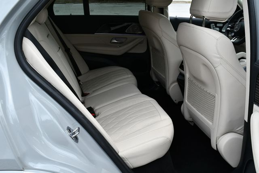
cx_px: 130
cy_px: 86
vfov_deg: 36.9
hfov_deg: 53.1
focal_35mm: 36
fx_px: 259
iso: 200
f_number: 8
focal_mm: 18
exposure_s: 1/250
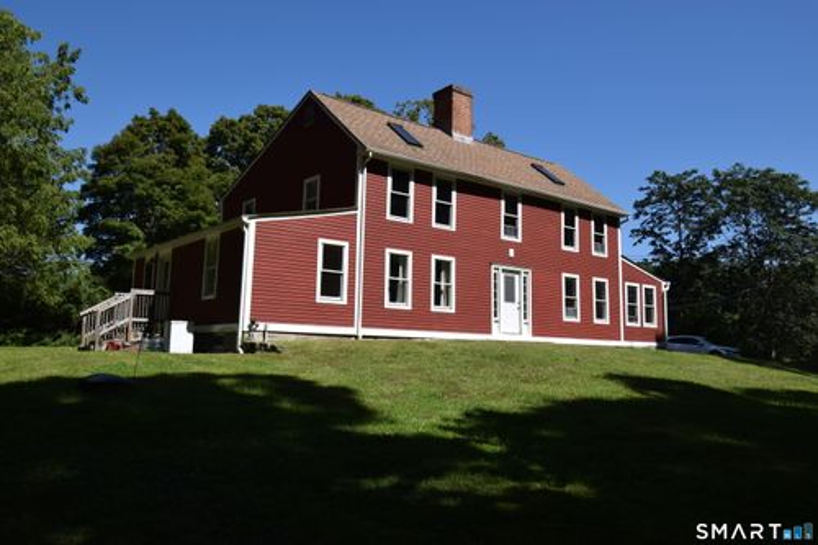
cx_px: 409
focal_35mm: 30
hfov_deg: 61.9
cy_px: 272
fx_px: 681
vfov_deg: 43.6
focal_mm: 20
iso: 200
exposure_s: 1/500
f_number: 9
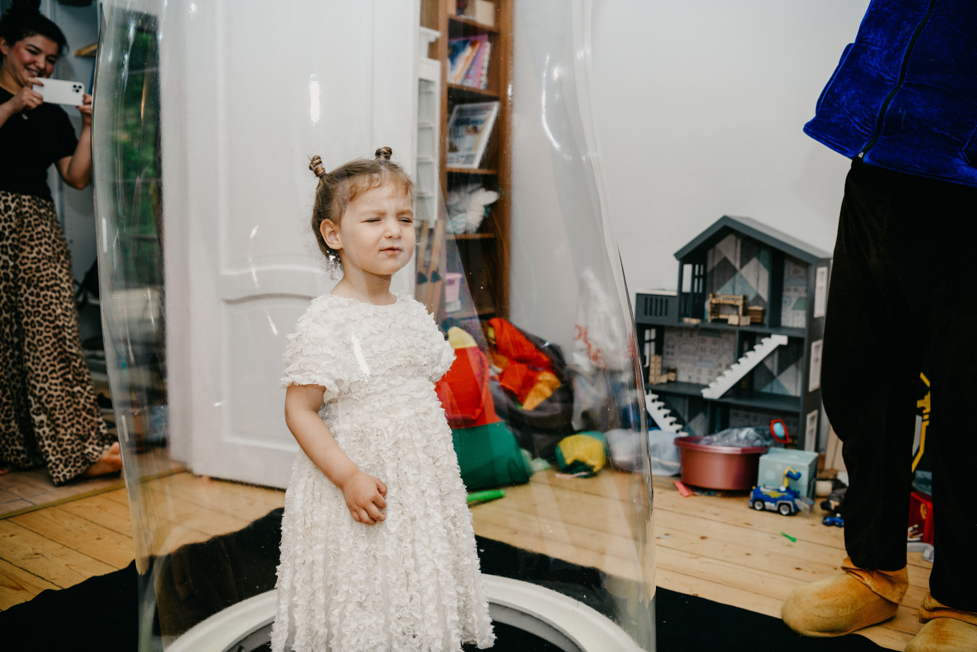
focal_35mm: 32
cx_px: 488
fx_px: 868
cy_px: 326
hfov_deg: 58.7
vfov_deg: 41.1
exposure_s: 1/160
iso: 160
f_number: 3.5
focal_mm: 32
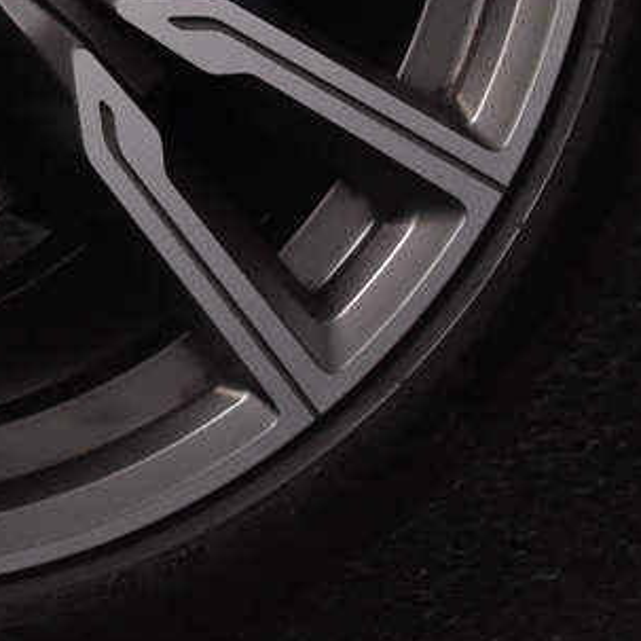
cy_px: -501
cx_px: -484
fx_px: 5761
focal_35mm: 275
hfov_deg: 6.2
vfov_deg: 6.2
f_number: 5
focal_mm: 34
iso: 1600
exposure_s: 1/100
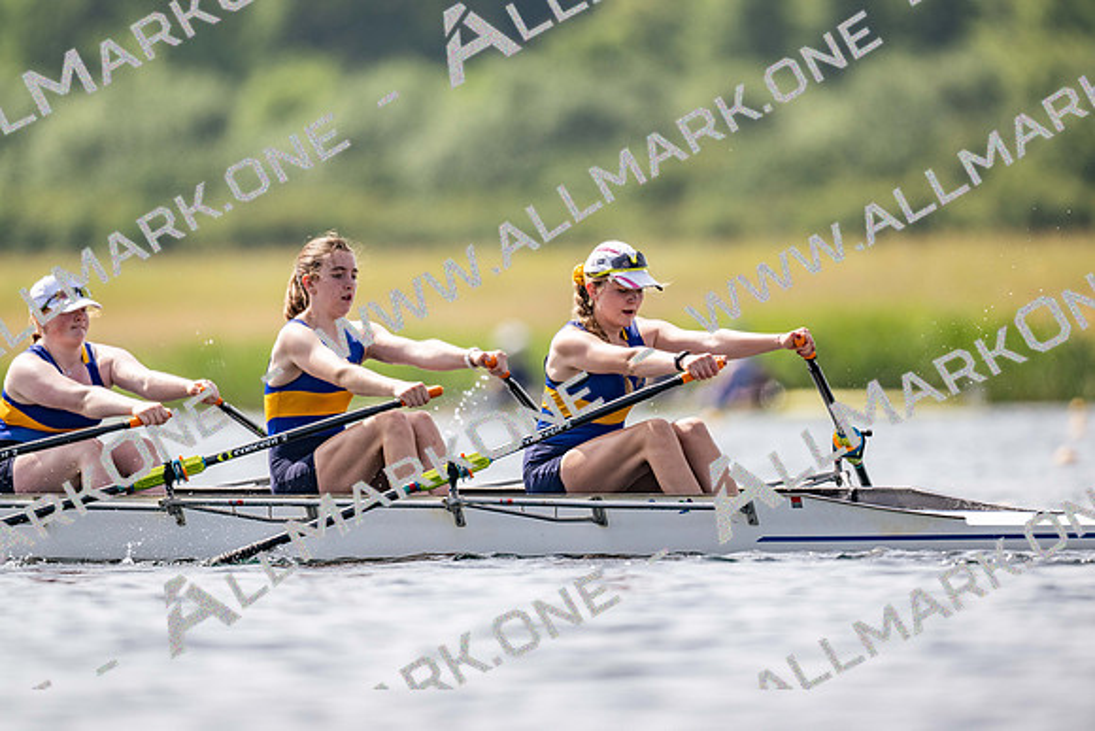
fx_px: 18253
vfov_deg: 2.3
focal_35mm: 600
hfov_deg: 3.4
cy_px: 366
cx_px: 548
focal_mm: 600
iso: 180
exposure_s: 1/2500
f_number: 4
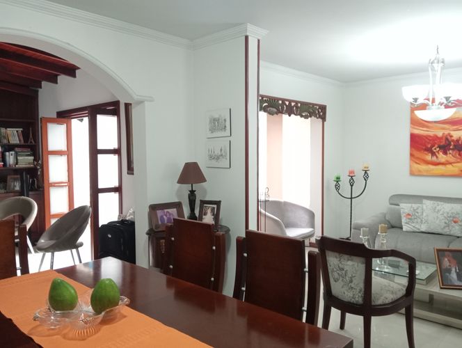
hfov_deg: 63.4
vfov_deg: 49.9
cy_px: 174
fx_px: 374
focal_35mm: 28
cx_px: 231
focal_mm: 3.98
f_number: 1.8
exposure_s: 1/33.3
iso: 935
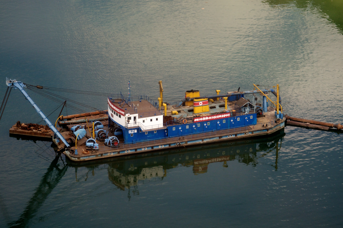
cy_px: 114
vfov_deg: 5.1
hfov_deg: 7.6
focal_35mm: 270
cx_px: 172
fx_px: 2570
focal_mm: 180
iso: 400
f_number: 5.6
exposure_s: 1/320
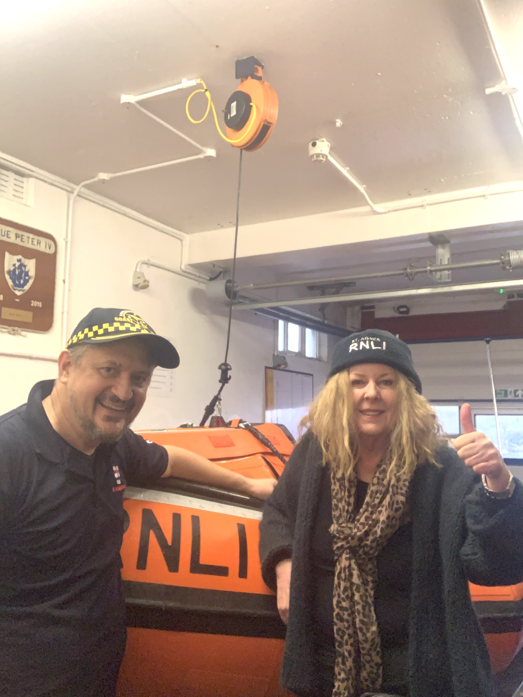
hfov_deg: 44.2
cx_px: 262
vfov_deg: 56.8
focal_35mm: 32
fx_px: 645
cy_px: 348
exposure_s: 1/60
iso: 200
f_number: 2.2
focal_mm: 2.87
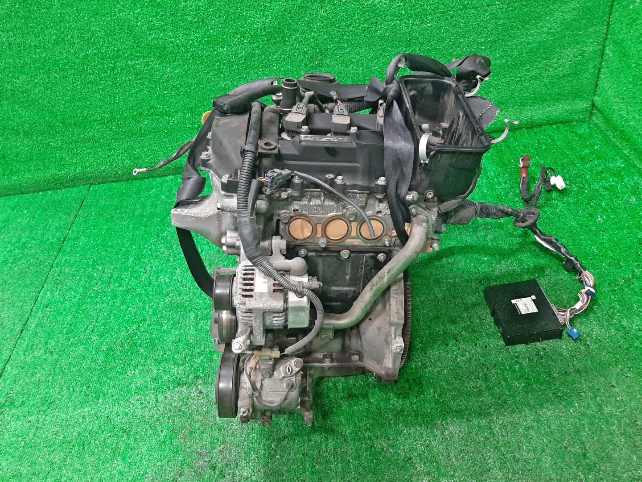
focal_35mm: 26
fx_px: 482
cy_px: 241
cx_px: 321
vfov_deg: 53.1
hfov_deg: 67.3
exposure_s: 1/50
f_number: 1.7
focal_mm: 3.93
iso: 236
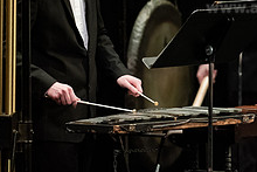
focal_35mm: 792
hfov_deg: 2.6
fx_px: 5658
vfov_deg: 1.7
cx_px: 153
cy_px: 32
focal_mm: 300
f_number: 2.8
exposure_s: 1/250
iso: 4000
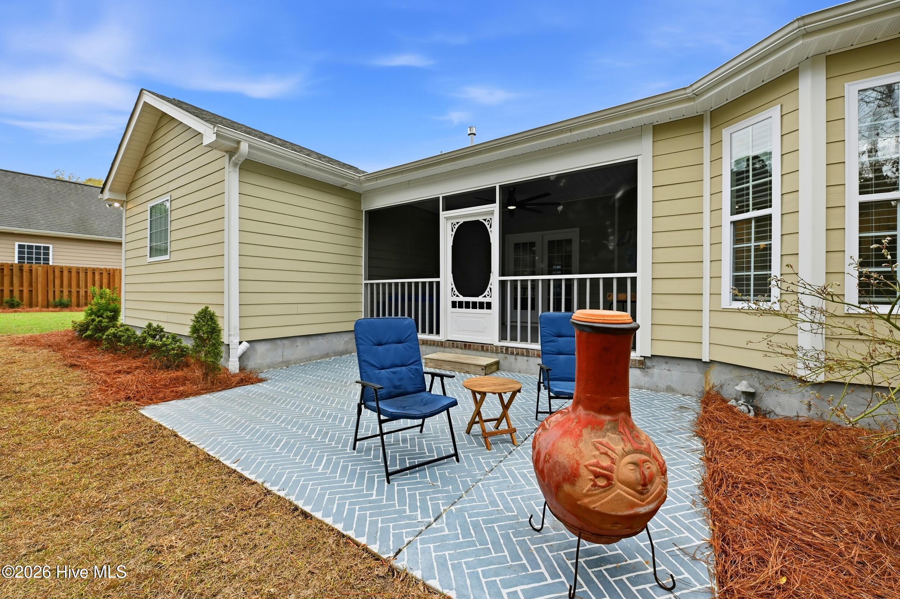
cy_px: 300
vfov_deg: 81.1
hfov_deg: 104.3
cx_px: 450
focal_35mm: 14
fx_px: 350
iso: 160
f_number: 8
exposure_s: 1/1000
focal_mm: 14
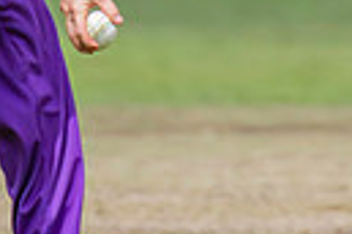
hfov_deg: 0.7
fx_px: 26926
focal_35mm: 2754
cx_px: -38
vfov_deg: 0.5
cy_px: -116
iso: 800
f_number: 7.1
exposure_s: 1/2500
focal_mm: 600
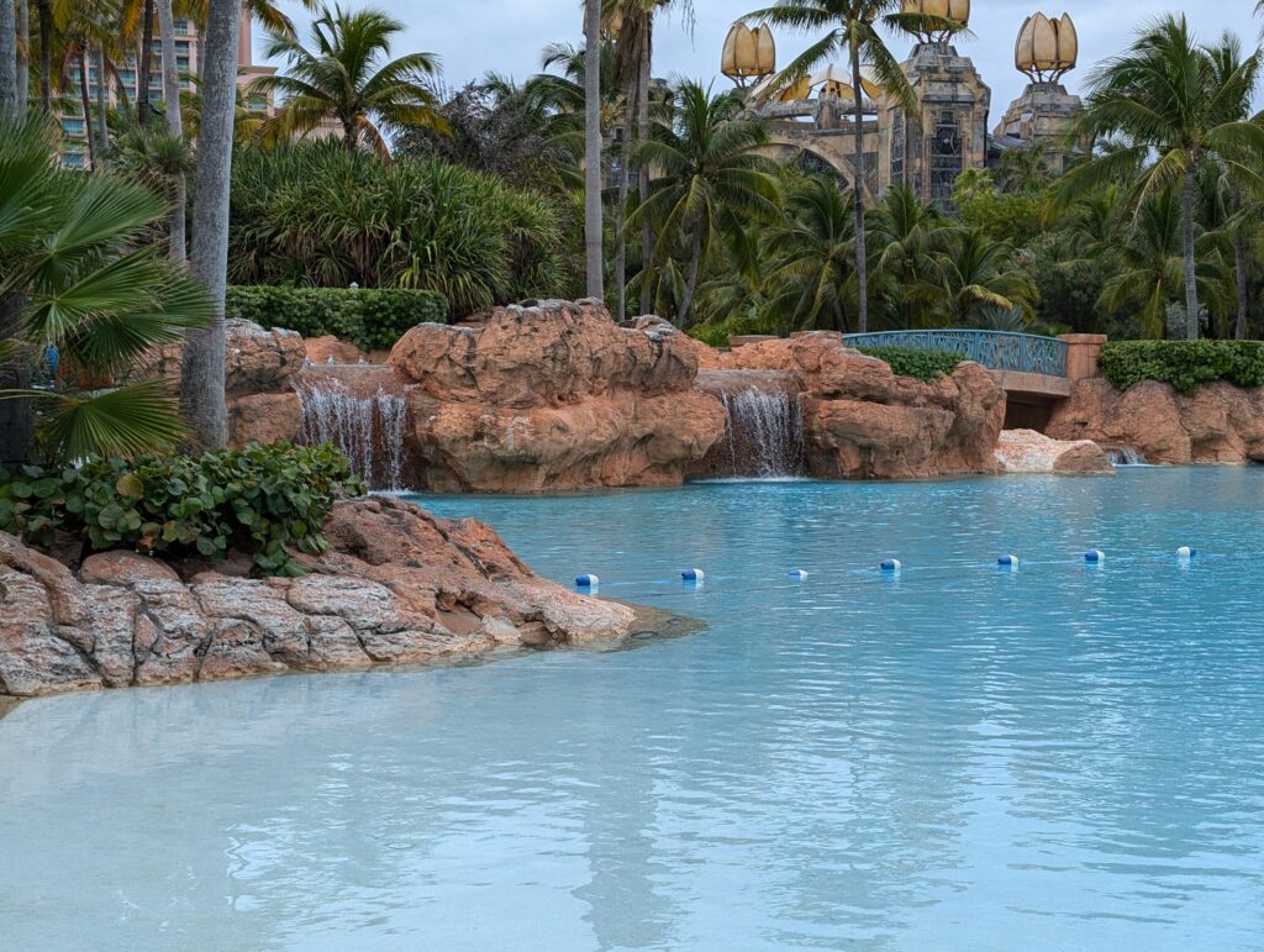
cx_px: 632
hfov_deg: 38.9
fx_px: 1792
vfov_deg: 29.7
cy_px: 476
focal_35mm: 49
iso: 21
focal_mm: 6.9
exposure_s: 1/587
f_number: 1.68
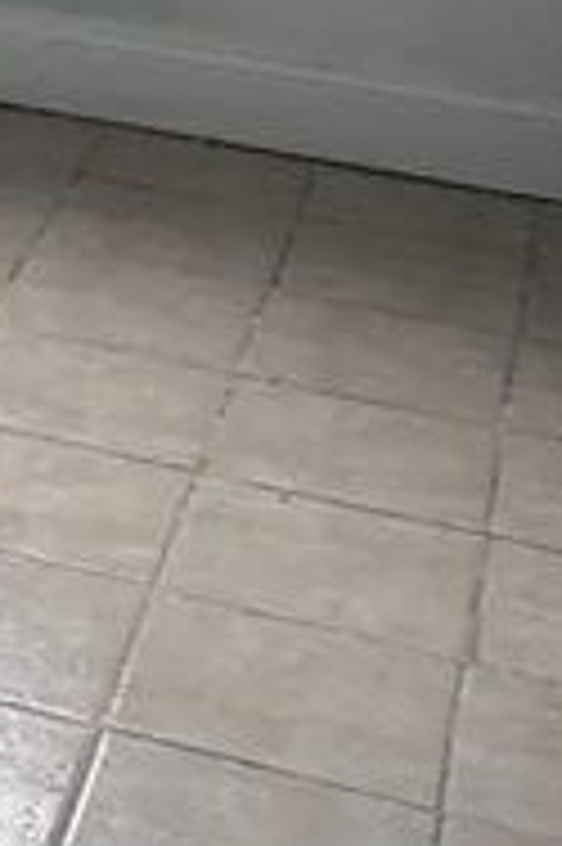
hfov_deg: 10.1
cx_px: -638
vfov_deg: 16.5
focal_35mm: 123
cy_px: 92
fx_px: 2885
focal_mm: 5.7
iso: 40
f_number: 1.5
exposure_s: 1/139
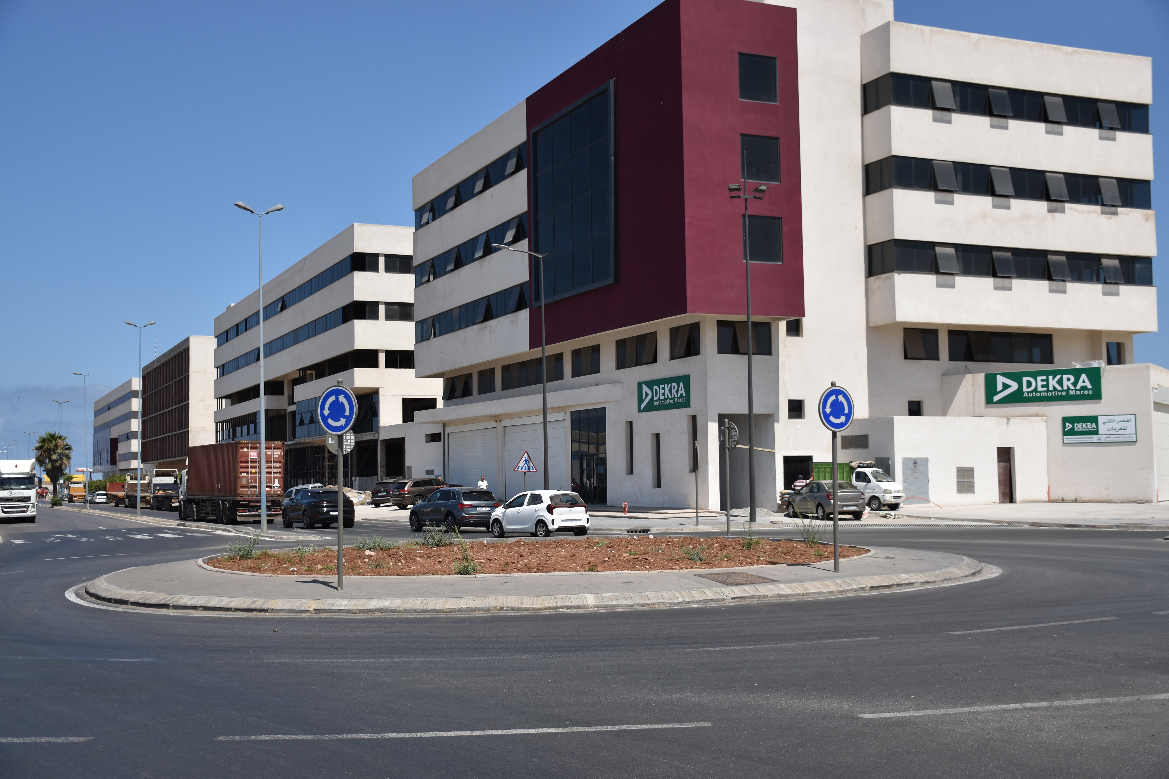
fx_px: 1315
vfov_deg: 33.0
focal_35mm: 40
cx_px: 584
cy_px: 390
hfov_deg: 47.9
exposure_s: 1/1250
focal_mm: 27
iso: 100
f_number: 4
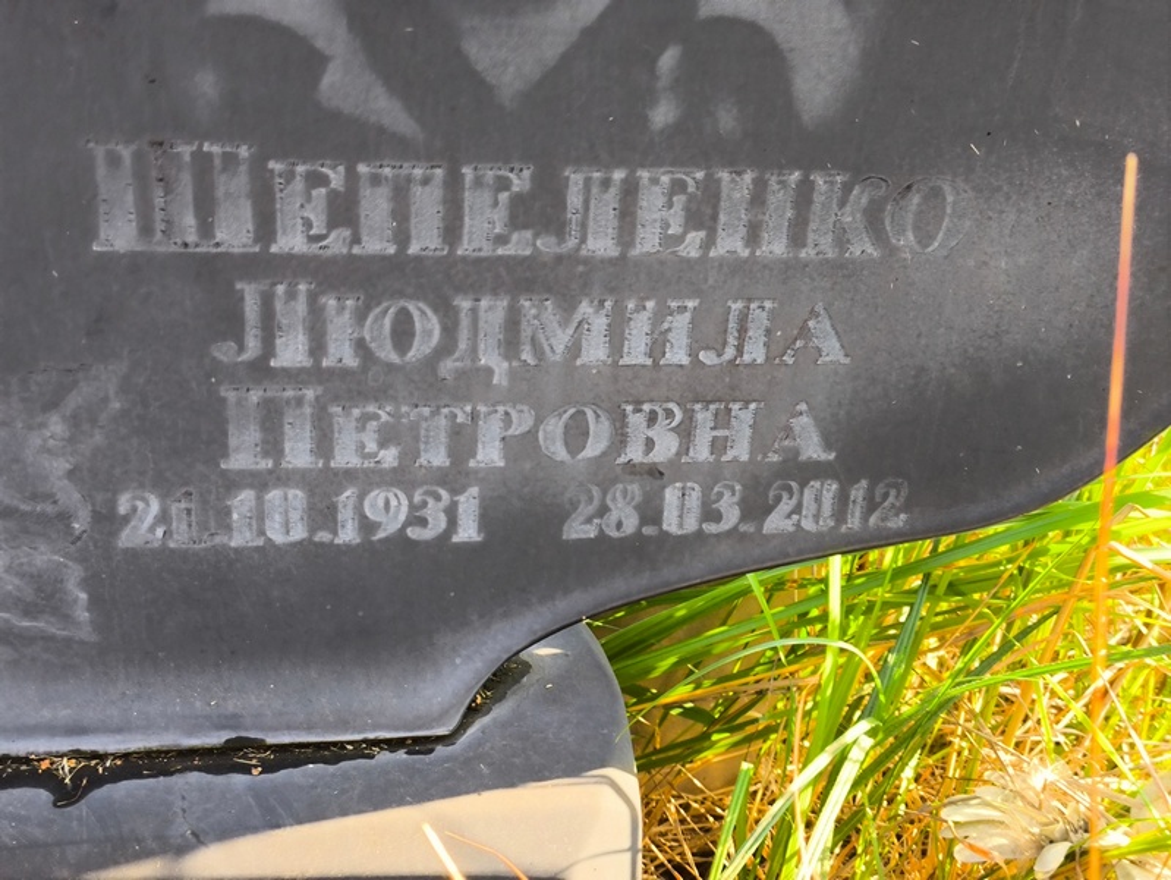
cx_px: 586
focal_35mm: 50
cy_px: 440
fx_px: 1692
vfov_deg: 29.1
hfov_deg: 38.2
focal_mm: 4.71
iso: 50
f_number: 1.7
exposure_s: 1/101
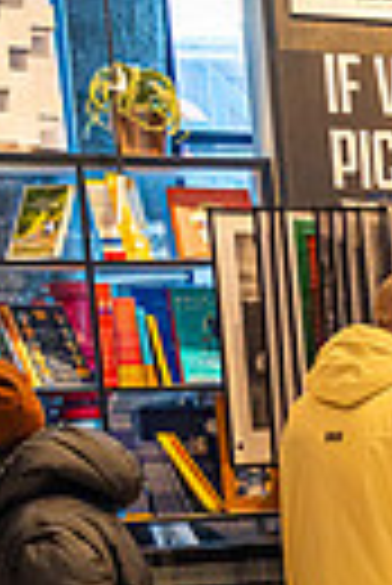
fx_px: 1938
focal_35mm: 119
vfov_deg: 16.8
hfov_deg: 9.0
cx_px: 1235
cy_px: 602
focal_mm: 24
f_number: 3.5
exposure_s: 1/125
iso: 500
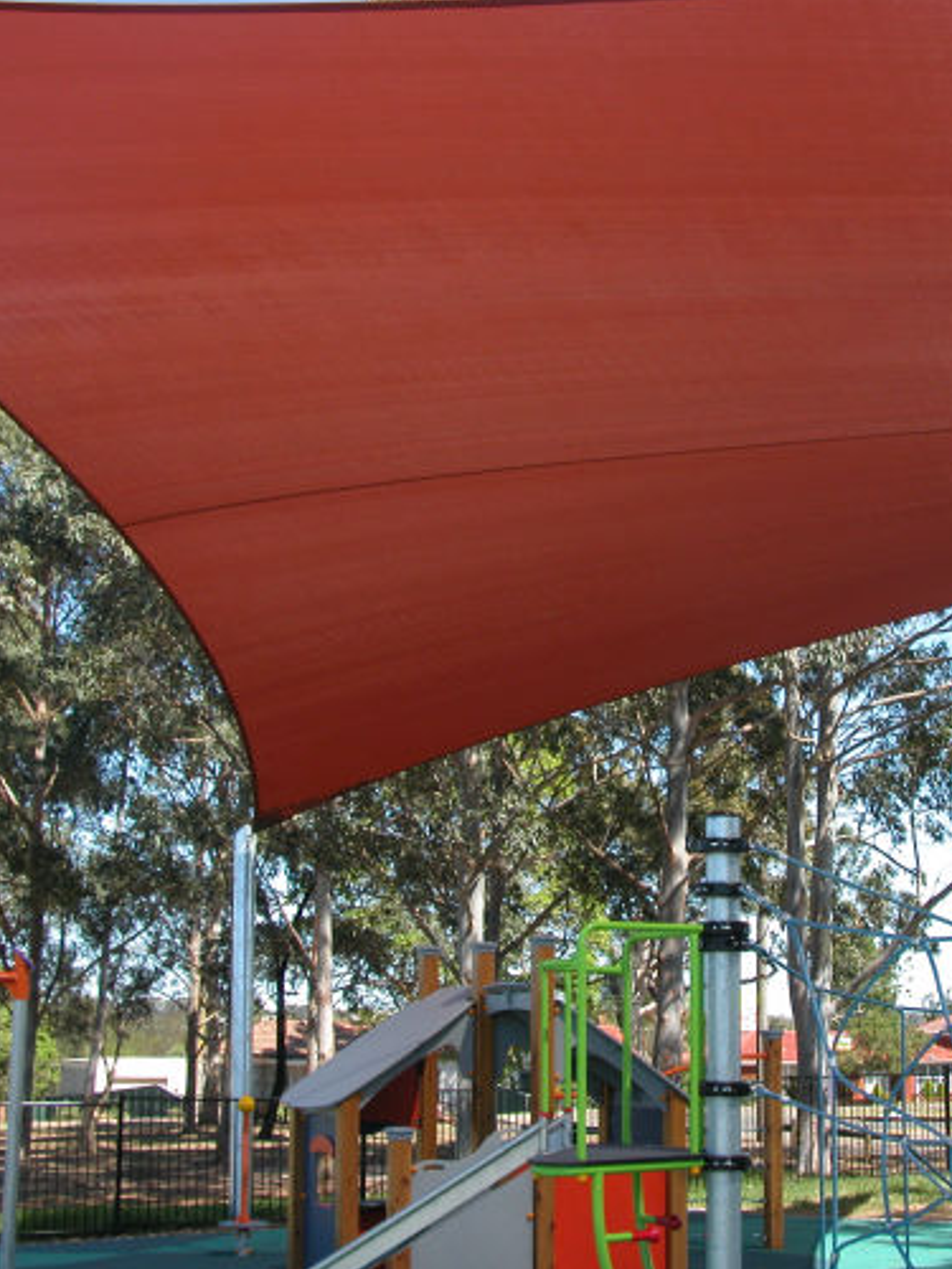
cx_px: 685
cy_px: 634
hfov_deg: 30.5
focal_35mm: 47
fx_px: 1723
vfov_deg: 40.4
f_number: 4.5
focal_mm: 8.9
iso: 100
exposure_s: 1/211
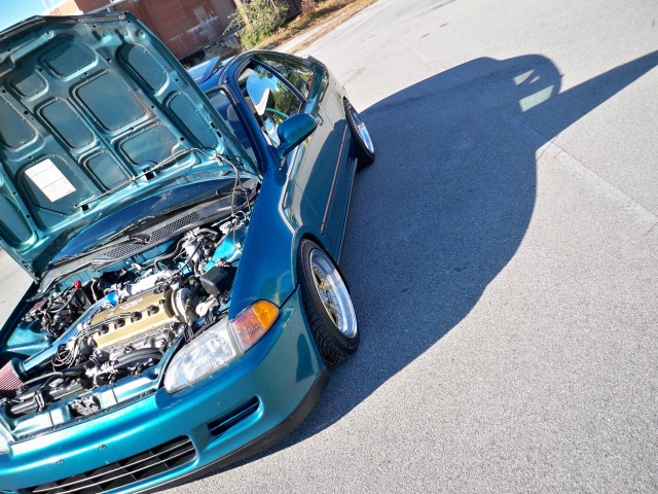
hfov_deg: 52.6
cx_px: 329
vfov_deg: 40.7
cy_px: 247
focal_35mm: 35
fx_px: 665
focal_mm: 6.3
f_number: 3.1
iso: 64
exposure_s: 1/250
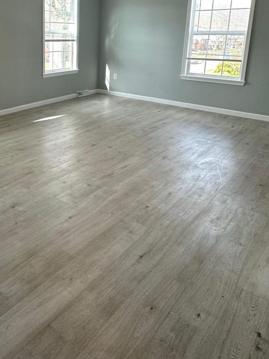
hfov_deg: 47.1
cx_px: 54
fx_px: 290
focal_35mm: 28
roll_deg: +1.4
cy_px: 101
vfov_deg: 60.8
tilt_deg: -12.5
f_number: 2.2
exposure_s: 1/120
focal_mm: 2.22
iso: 80
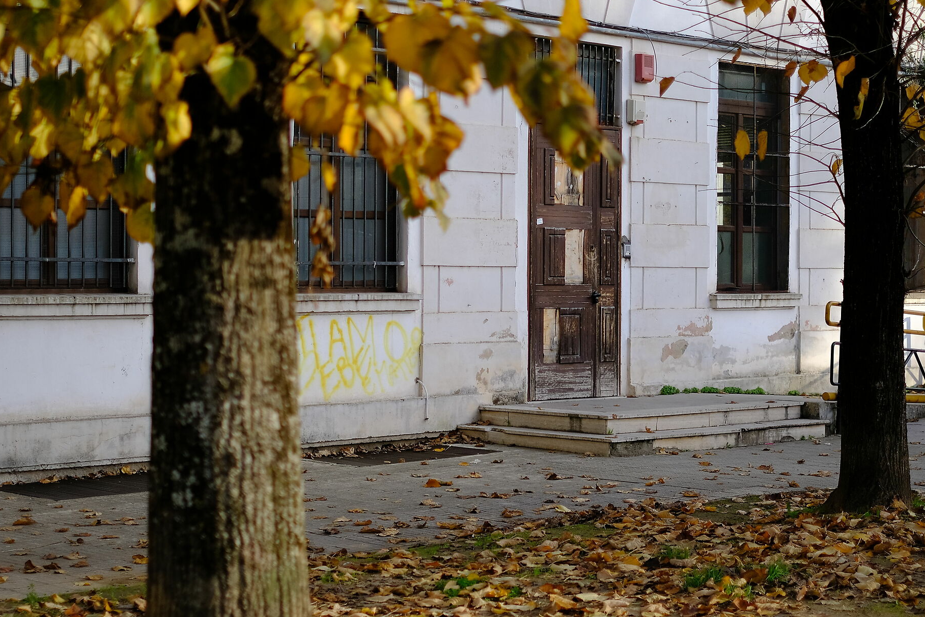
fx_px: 1798
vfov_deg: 19.4
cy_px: 270
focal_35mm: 70
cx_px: 458
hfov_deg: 28.8
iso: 200
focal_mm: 35
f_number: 1.4
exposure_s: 1/4000
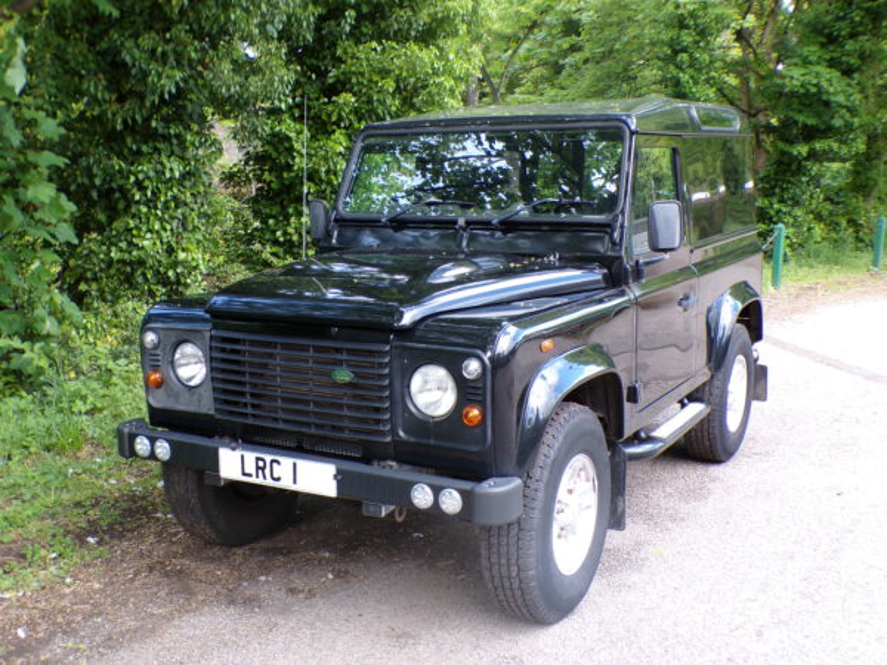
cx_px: 444
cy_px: 332
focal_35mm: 37
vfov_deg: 38.7
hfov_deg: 50.1
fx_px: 948
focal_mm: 6.6
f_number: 3.3
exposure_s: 1/70
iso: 100
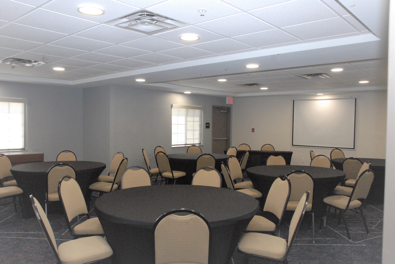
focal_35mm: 30
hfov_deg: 61.9
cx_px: 198
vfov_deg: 43.7
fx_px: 330
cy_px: 132
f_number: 8
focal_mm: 20
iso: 1600
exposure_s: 1/60
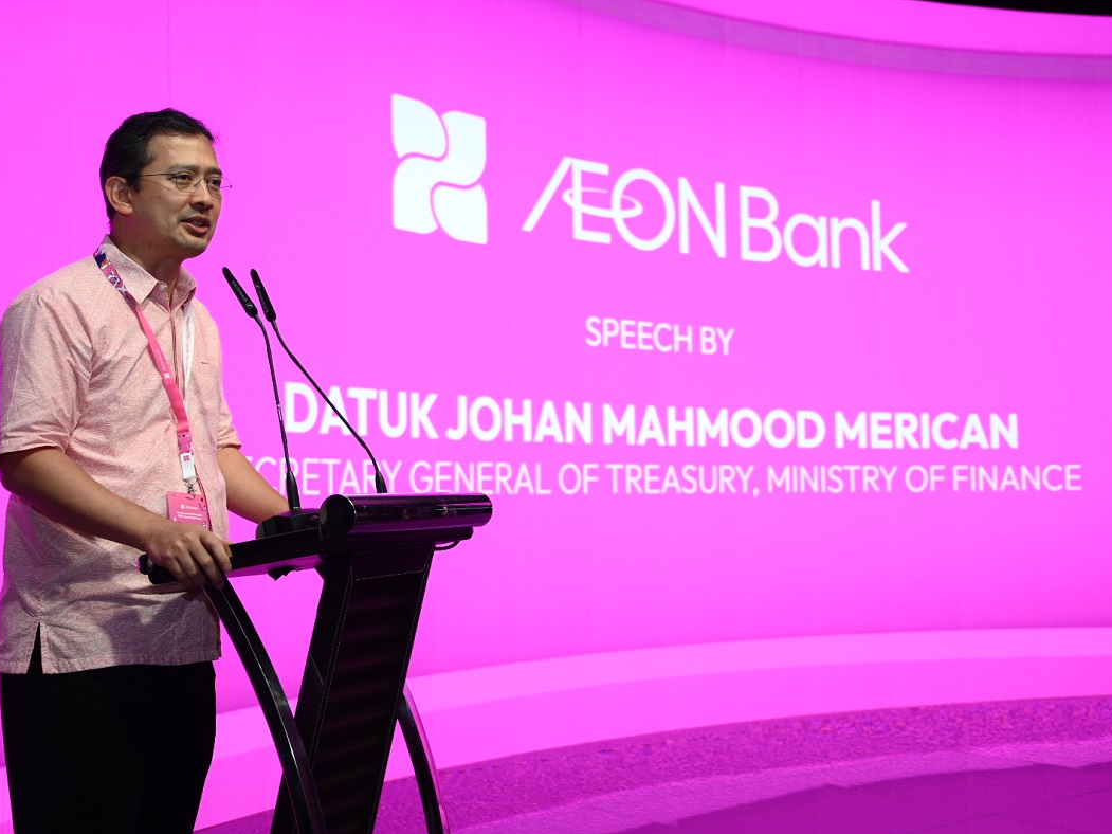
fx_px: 1445
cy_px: 422
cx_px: 542
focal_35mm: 45
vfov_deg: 32.2
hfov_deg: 42.1
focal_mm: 41
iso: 800
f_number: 4
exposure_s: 1/200
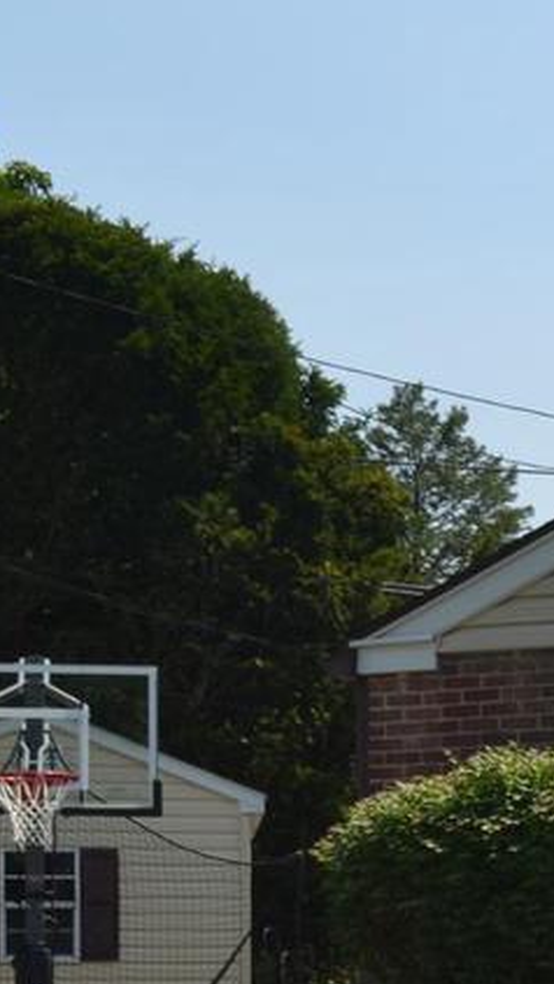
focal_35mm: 171
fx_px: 4465
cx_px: 1504
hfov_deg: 6.6
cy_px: 984
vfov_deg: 12.4
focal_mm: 32
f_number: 10
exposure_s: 1/200
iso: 100
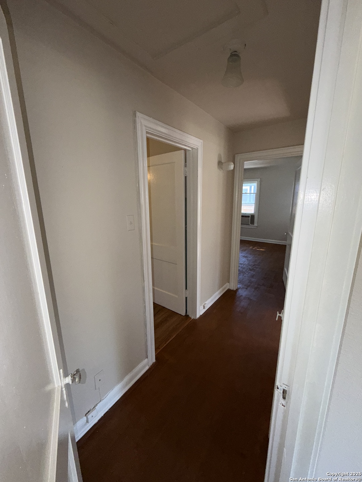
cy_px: 241
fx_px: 195
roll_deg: +1.1
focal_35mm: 14
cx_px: 181
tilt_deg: -11.8
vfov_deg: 102.1
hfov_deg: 85.7
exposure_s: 1/77
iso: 100
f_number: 2.2
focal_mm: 2.22
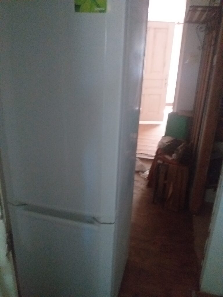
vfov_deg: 65.3
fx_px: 232
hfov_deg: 51.4
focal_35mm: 27
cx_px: 112
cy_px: 148
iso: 1000
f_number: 1.9
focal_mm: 3.6
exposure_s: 1/17
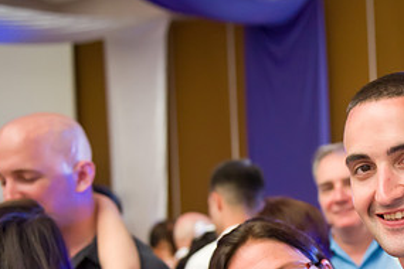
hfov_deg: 30.4
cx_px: 369
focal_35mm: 63
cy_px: 225
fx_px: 707
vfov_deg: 21.2
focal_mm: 31
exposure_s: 1/125
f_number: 3.2
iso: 1600
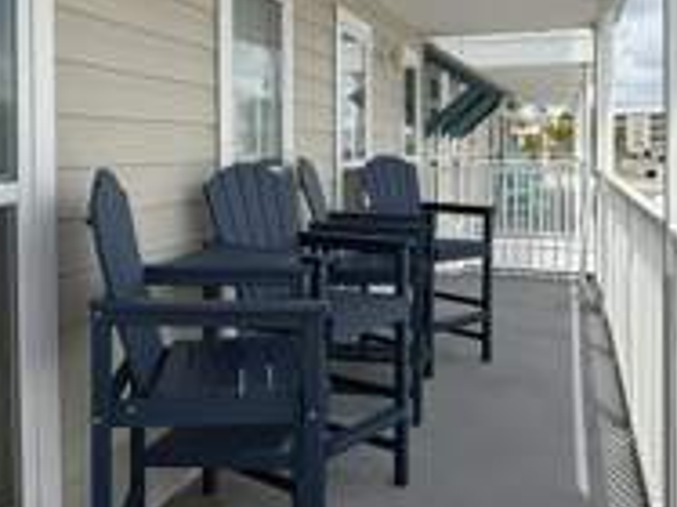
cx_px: 232
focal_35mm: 36
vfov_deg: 38.9
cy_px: 150
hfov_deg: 50.6
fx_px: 704
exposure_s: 1/1431
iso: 50
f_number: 2.2
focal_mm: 2.22
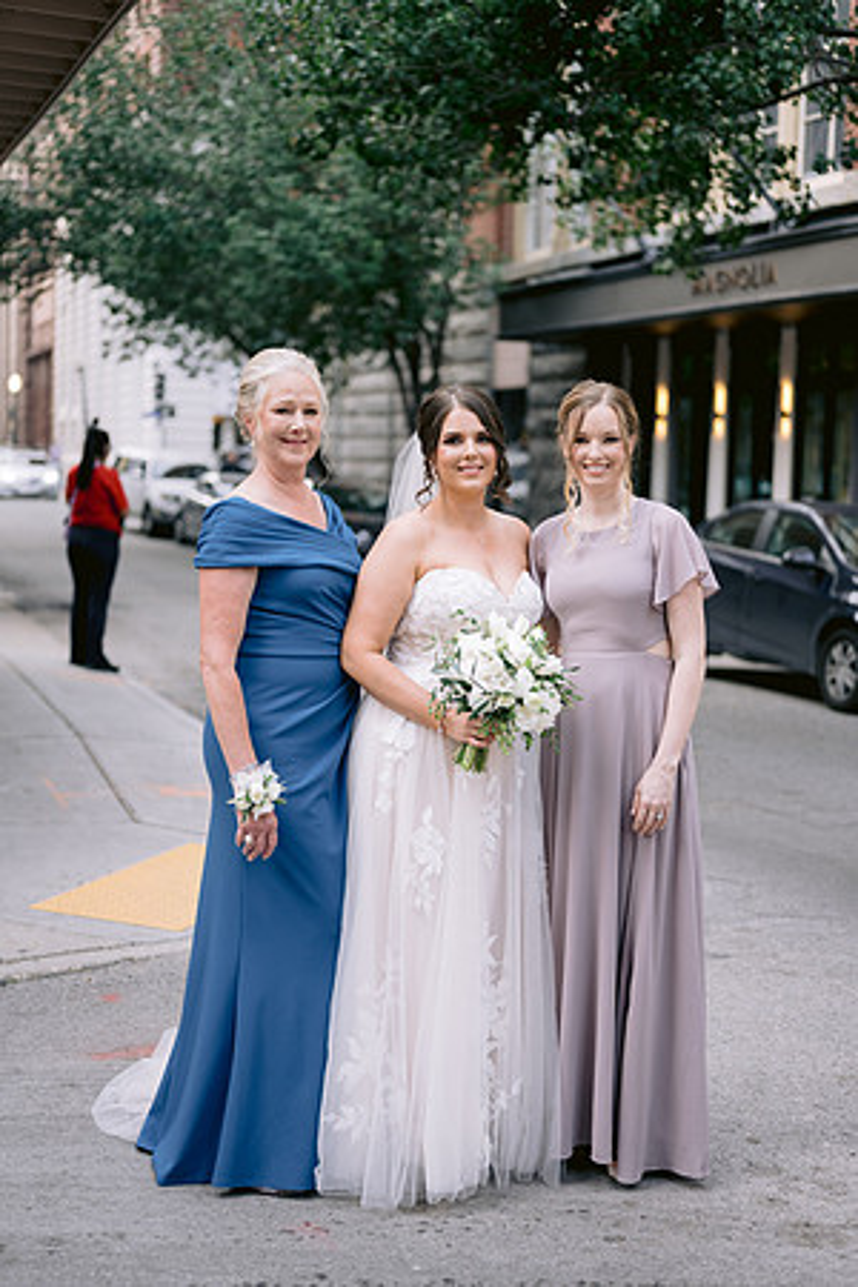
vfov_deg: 39.6
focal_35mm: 50
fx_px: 1787
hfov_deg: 27.0
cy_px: 644
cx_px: 429
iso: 160
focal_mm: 50
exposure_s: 1/500
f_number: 1.8
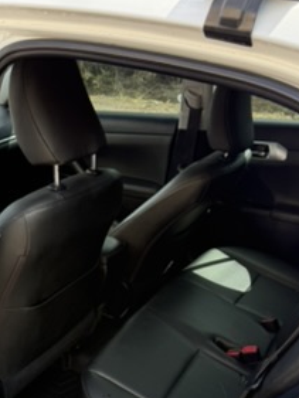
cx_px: 116
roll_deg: -1.1
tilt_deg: -35.6
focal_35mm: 41
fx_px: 472
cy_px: 326
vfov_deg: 43.3
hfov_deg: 35.0
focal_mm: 6.76
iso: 80
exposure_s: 1/501
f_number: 1.78
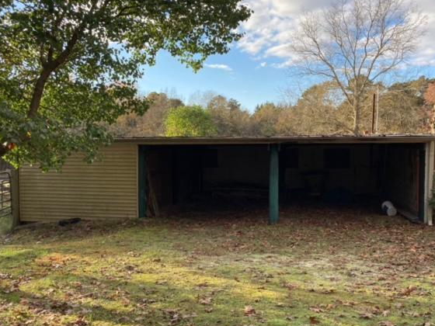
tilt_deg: -3.3
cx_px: 230
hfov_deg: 56.8
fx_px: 402
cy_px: 168
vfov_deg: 44.2
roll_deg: -0.7
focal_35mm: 32
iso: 20
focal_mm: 3.99
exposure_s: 1/506
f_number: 1.8
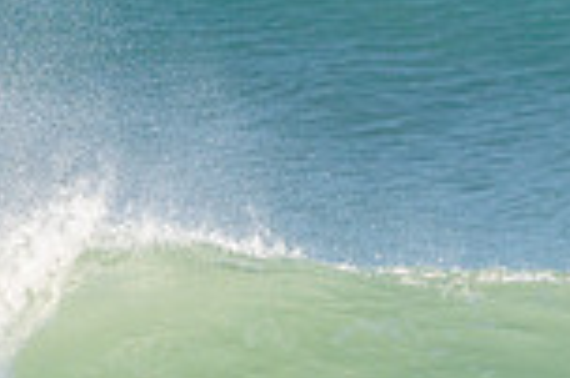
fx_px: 30193
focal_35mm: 1909
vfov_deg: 0.7
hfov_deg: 1.1
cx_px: 532
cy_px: 563
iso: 280
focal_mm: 500
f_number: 5.6
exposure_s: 1/1600
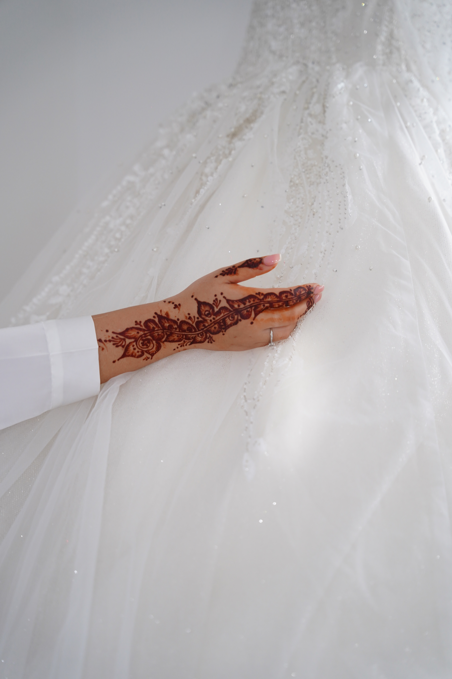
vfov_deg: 28.8
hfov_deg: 19.5
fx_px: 1318
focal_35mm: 70
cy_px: 340
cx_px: 226
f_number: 2.8
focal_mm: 70
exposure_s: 1/160
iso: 1600
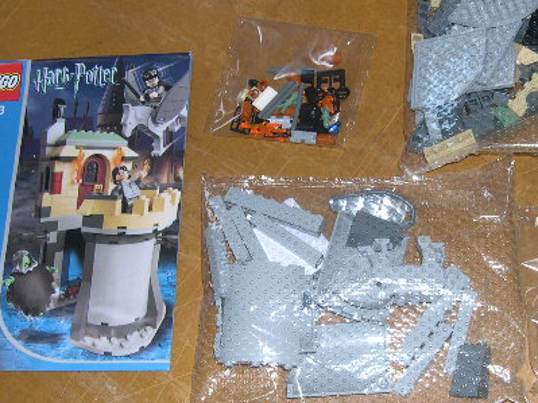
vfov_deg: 24.0
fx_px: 948
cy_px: 208
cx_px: 347
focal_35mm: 61
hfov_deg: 31.5
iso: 100
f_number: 2.8
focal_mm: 8
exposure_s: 1/60
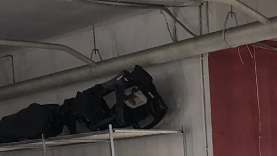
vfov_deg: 7.3
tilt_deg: -12.3
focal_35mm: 149
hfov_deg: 13.5
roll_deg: +0.7
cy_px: 459
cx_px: 421
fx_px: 1095
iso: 25
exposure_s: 1/33
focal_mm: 3.99
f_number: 1.8
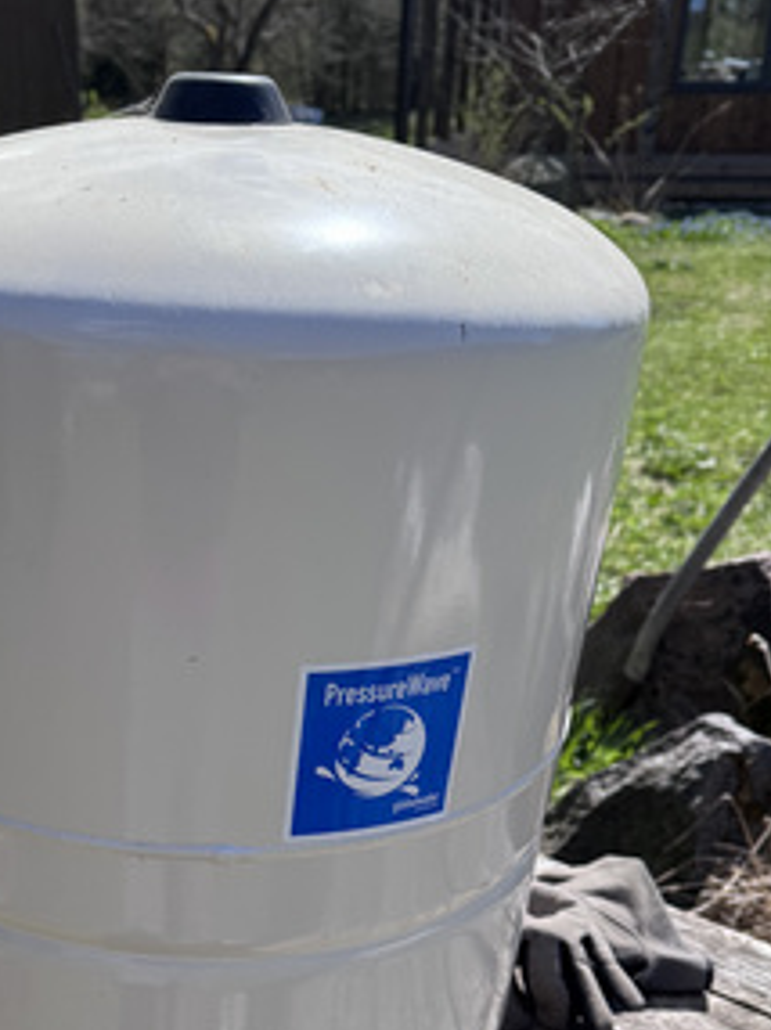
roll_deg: +1.2
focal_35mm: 42
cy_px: 832
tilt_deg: -31.2
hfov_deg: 33.6
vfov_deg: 42.7
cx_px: 189
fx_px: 1249
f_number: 1.78
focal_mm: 6.76
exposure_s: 1/3413
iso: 80
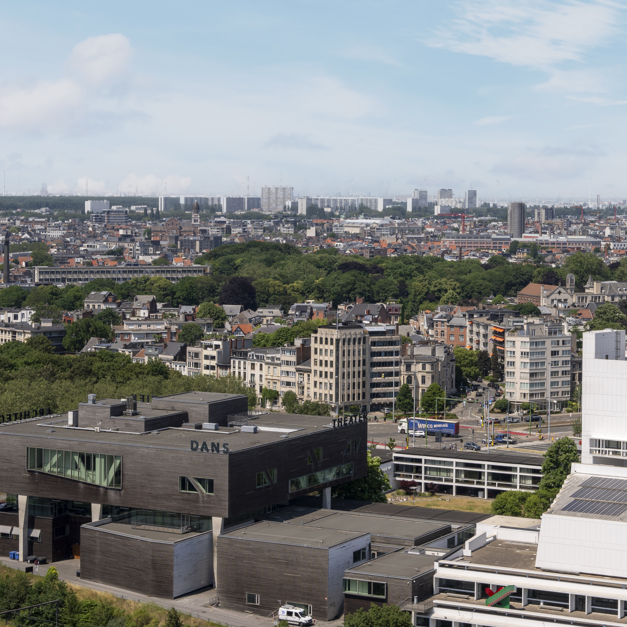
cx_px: 470
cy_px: 211
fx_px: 1598
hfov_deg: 22.0
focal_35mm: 78
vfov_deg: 22.1
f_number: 11
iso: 100
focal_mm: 41
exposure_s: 1/250
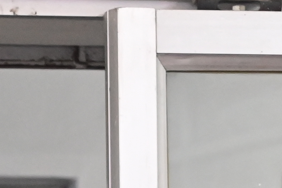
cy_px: 622
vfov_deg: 3.9
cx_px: -59
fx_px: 2676
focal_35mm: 342
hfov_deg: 6.0
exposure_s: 1/125
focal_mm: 45
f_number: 4
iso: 4000
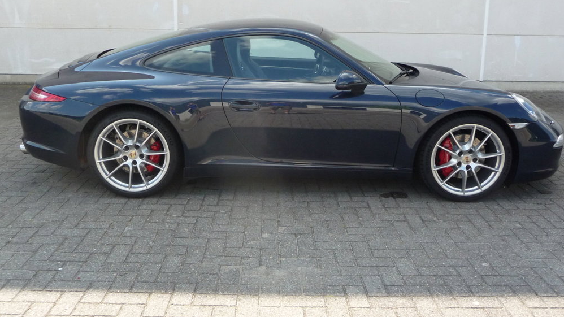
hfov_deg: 52.8
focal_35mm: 38
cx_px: 279
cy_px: 129
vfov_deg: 31.1
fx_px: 568
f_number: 3.6
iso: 200
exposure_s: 1/500
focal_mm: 5.6
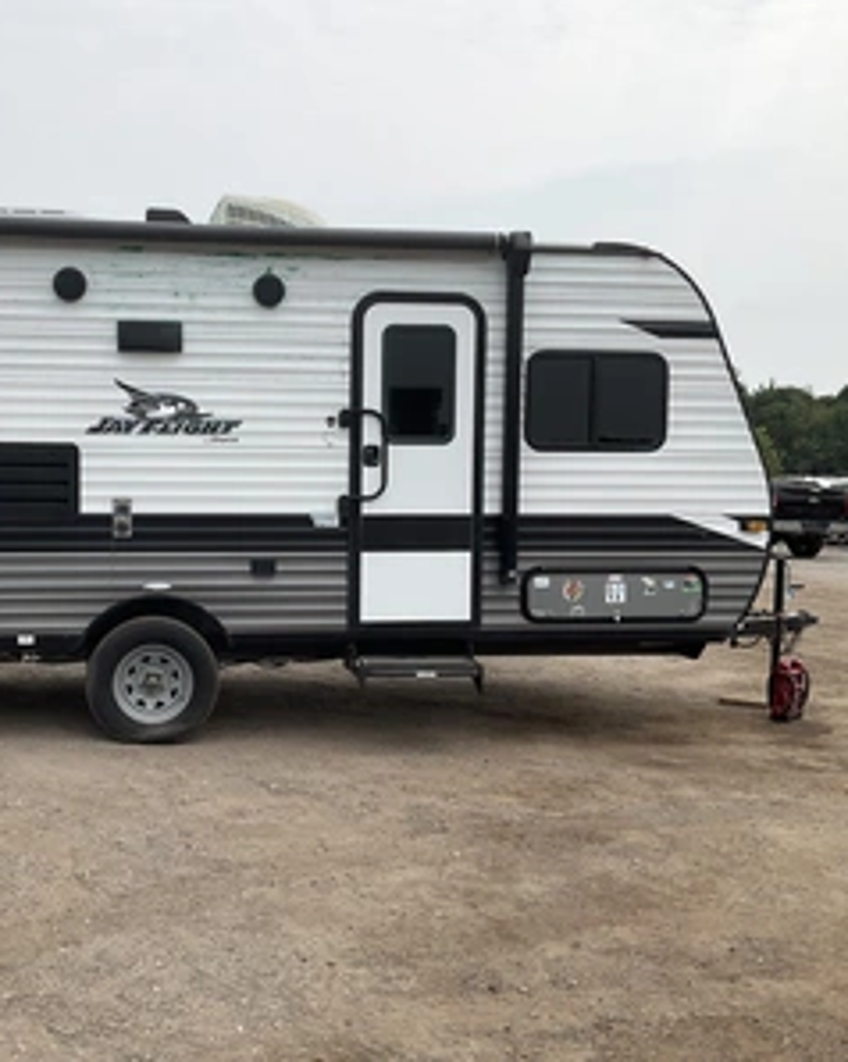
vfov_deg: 48.0
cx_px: 260
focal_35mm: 38
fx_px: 1193
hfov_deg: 38.5
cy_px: 531
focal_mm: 3
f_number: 1.8
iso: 25
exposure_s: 1/2141
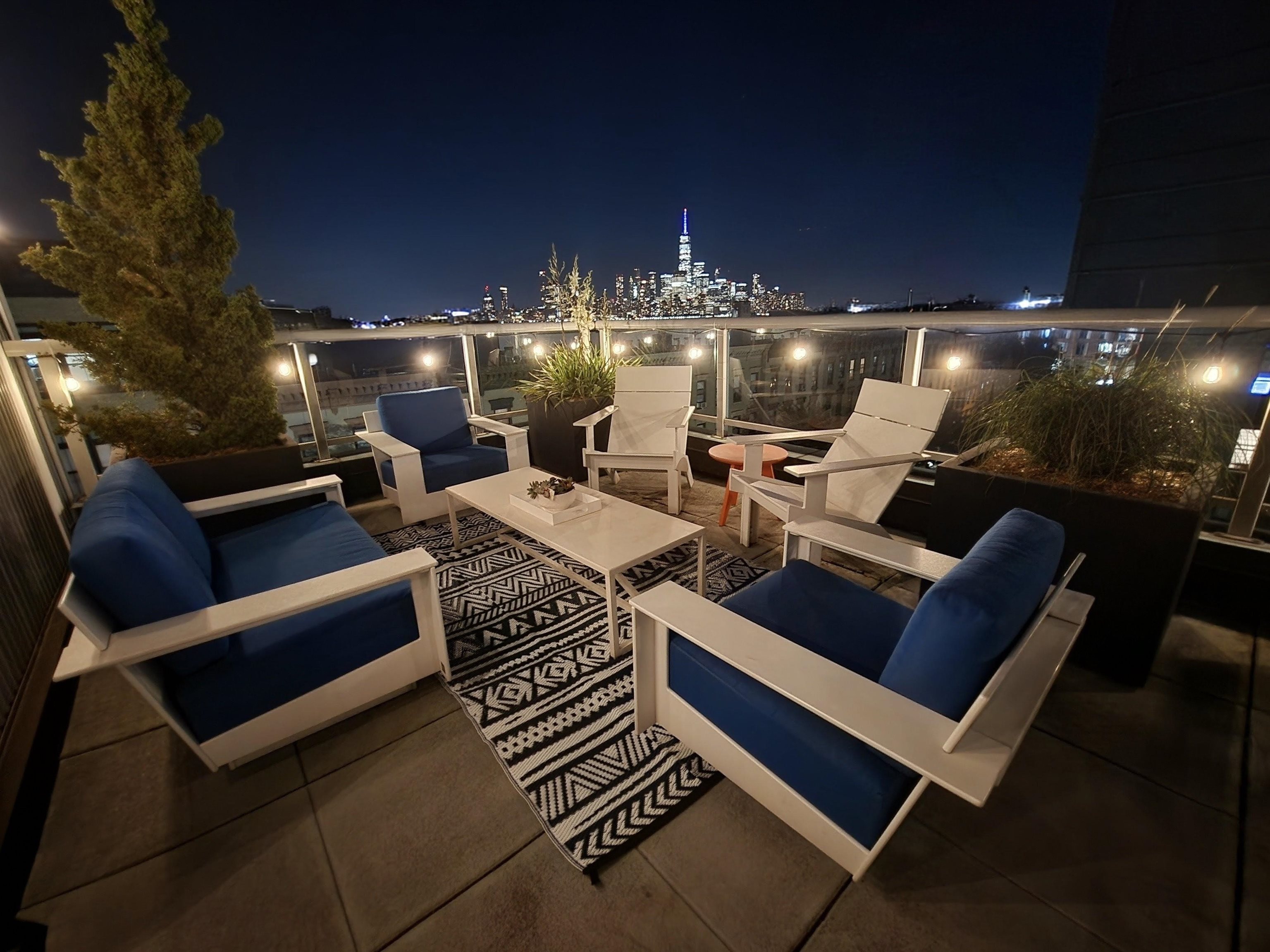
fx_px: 477
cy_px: 476
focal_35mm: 13
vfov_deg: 89.9
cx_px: 635
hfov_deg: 106.2
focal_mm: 2.2
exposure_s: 1/4
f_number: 2.2
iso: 400
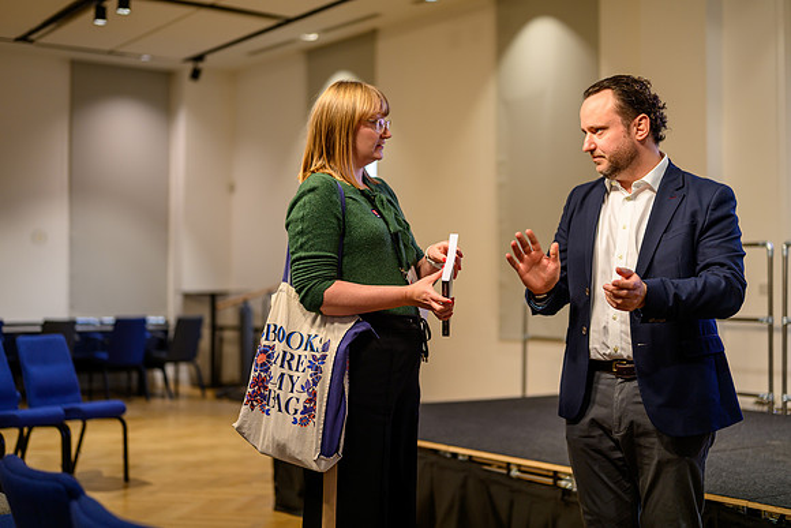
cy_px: 264
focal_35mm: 51
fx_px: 1125
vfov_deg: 26.4
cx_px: 396
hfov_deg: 38.8
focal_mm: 50
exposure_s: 1/200
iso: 320
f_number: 1.8
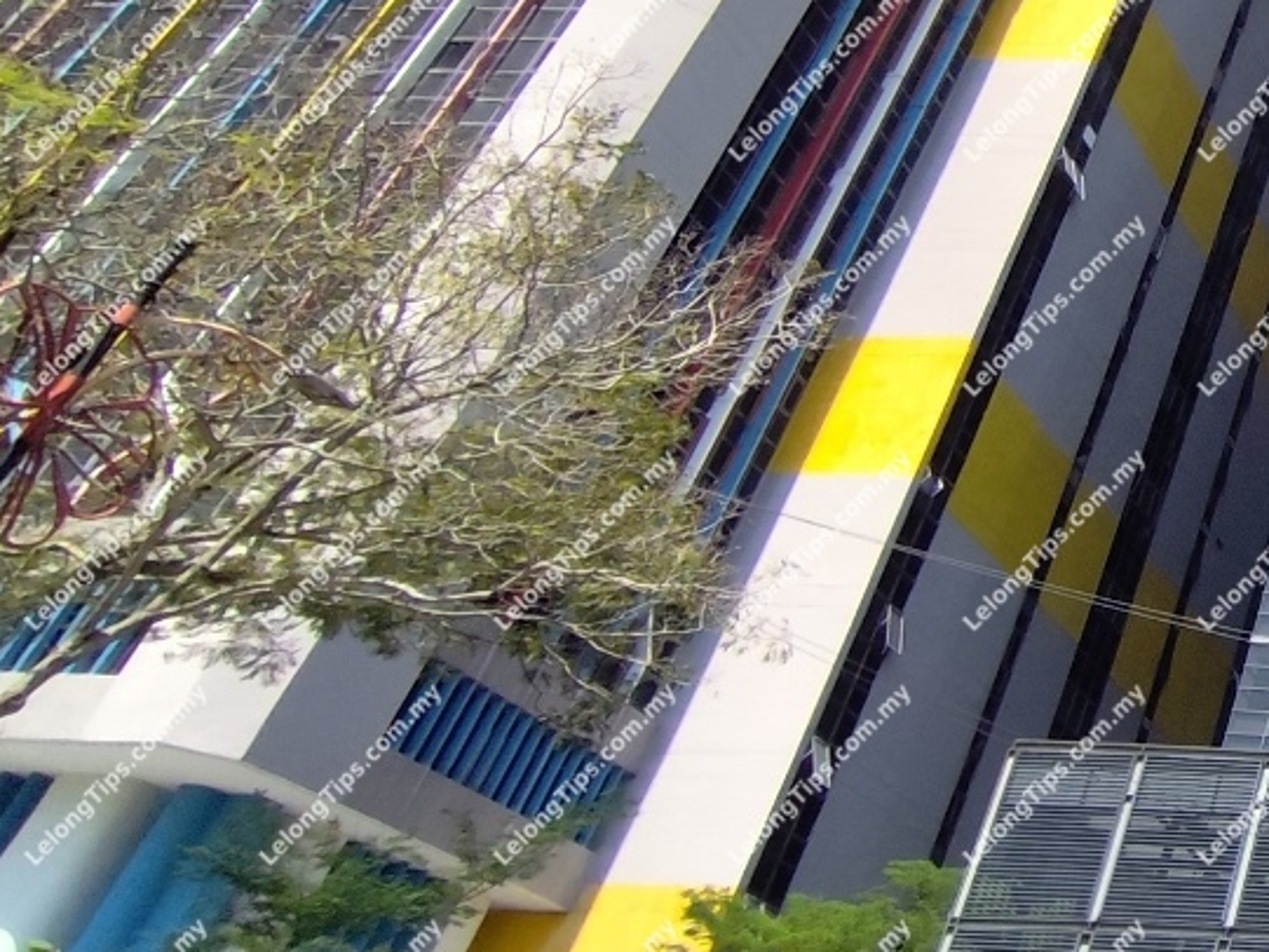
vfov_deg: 30.9
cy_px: 118
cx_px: 1783
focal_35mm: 45
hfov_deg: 29.9
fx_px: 1650
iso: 50
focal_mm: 1.65
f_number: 2.2
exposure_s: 1/1464
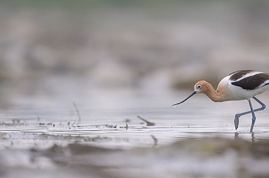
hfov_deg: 2.7
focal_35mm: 761
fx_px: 5680
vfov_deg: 1.8
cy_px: 92
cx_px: 221
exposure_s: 1/2500
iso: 640
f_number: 2.8
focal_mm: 400
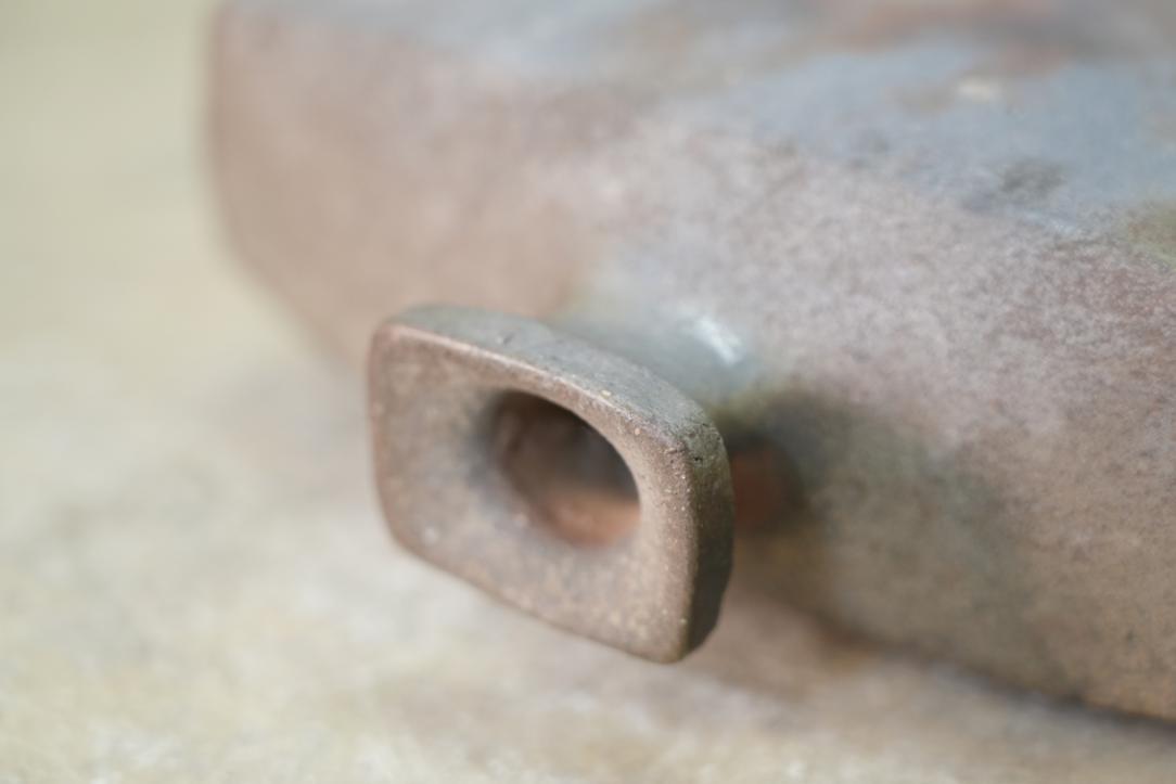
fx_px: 3430
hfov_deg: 19.5
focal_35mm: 105
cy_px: 392
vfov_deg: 13.0
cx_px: 588
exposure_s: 1/125
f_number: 4
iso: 2000
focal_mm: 105
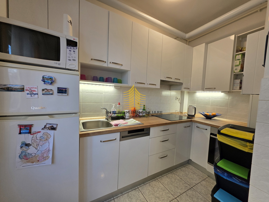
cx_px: 134
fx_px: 101
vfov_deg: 89.9
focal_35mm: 13
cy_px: 101
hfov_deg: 106.2
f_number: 1.9
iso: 64
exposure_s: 1/100
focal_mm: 2.2
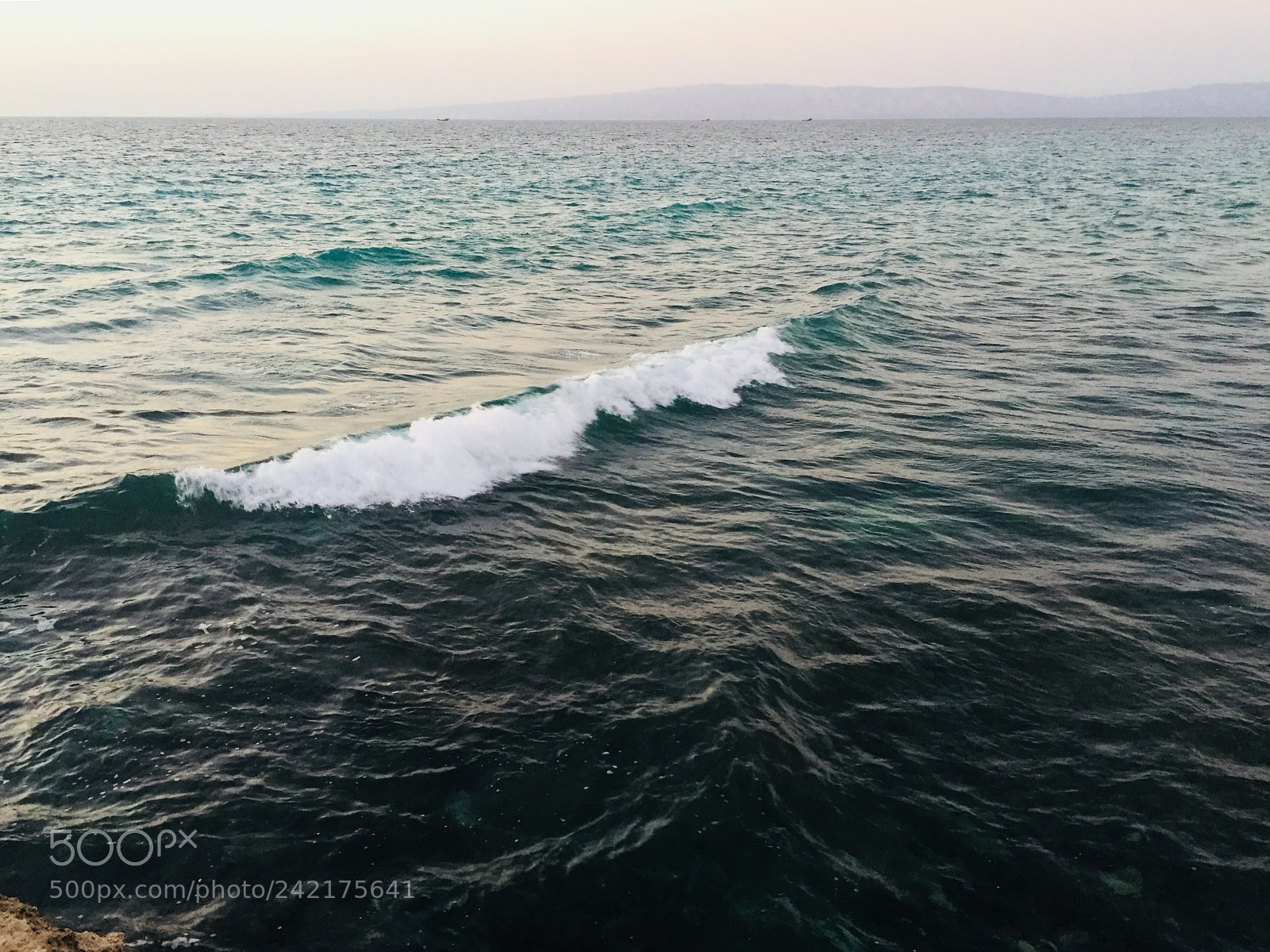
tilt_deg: -16.7
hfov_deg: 61.7
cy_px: 476
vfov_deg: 48.2
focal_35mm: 29
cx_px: 635
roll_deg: -2.0
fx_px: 1064
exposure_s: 1/33
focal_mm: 4.15
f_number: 2.2
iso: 160
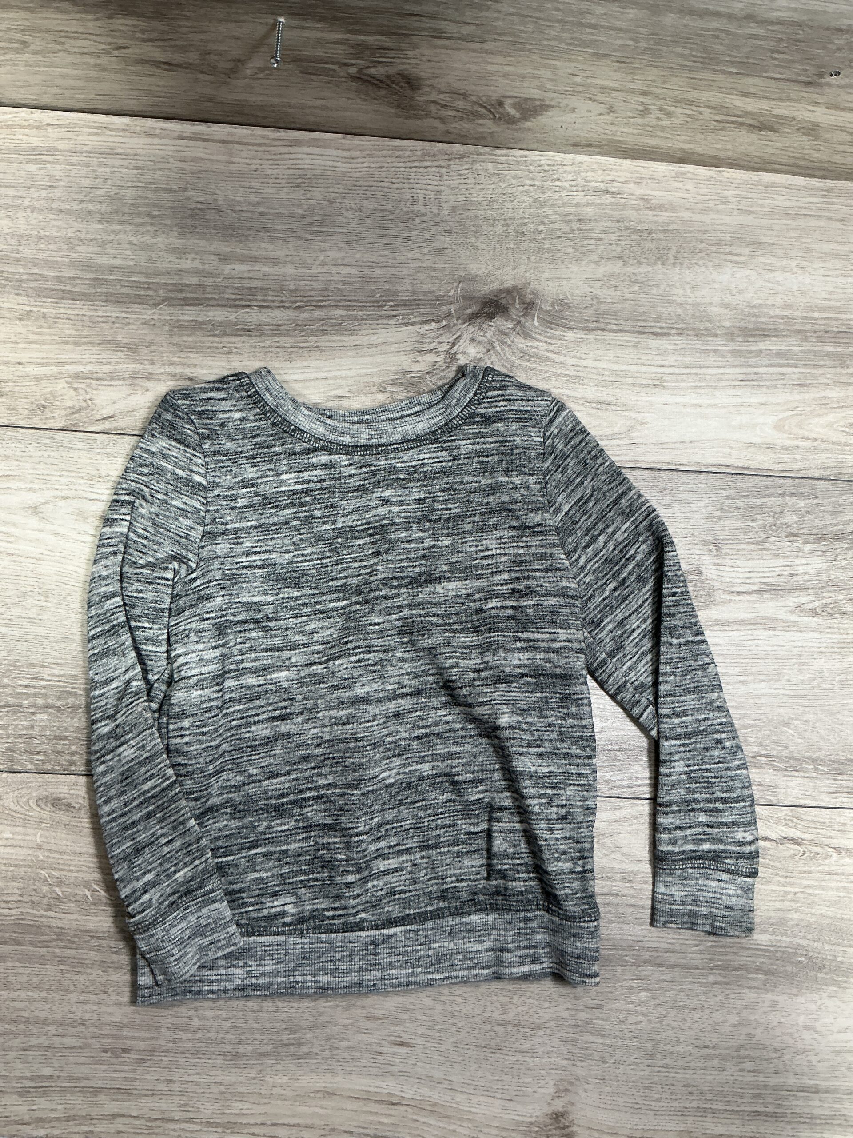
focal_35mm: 29
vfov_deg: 61.7
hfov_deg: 48.2
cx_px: 426
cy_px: 569
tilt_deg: -83.8
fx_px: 953
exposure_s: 1/60
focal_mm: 3
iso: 64
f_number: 1.8
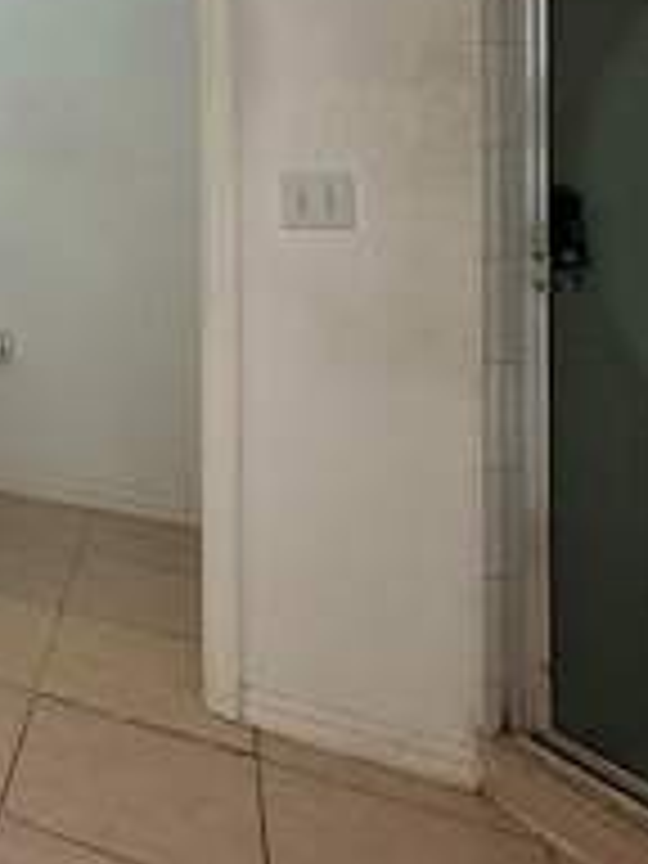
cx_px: -333
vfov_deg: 49.4
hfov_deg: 27.4
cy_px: 166
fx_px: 874
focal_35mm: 35
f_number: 2.2
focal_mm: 2.22
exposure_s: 1/120
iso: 160
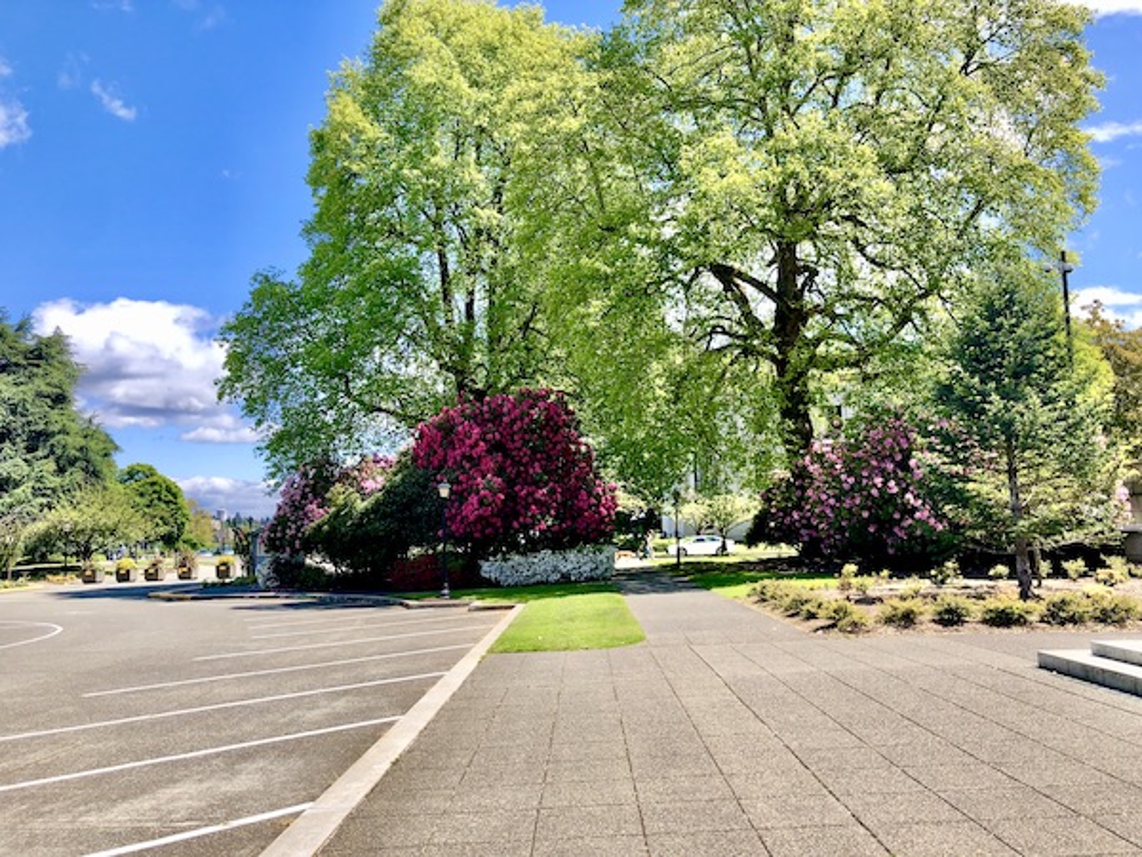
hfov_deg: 63.4
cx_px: 571
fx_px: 924
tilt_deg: +3.5
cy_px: 428
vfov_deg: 49.7
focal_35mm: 28
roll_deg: -1.3
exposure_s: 1/1245
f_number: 1.8
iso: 20
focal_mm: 4
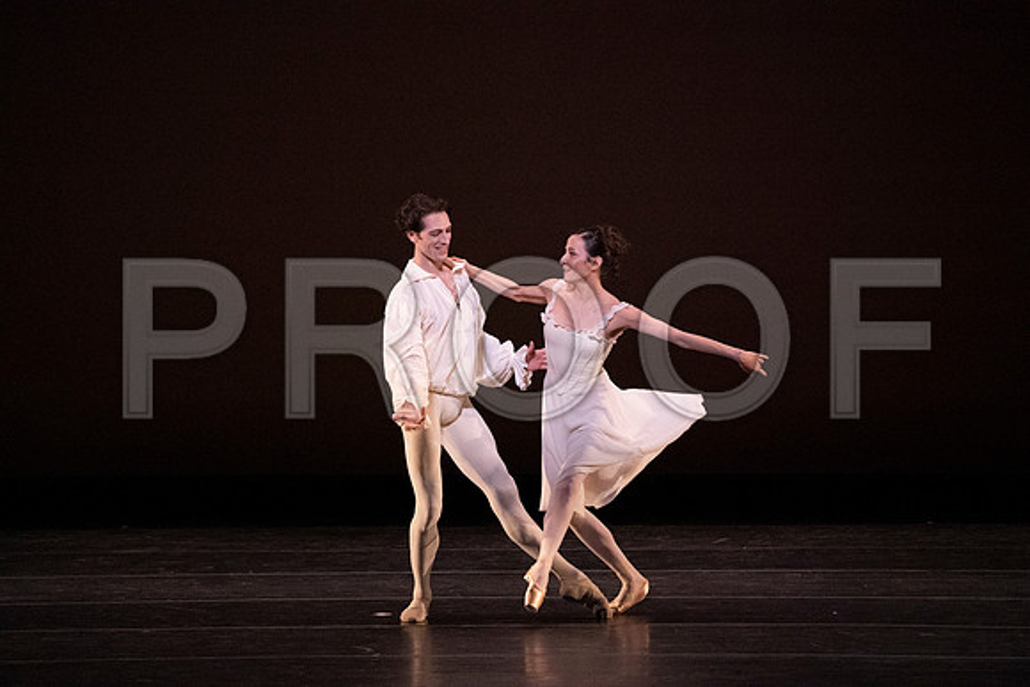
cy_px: 344
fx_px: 9615
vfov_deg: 4.1
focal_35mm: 336
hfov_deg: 6.1
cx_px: 515
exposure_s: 1/400
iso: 20000
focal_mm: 336
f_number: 5.6
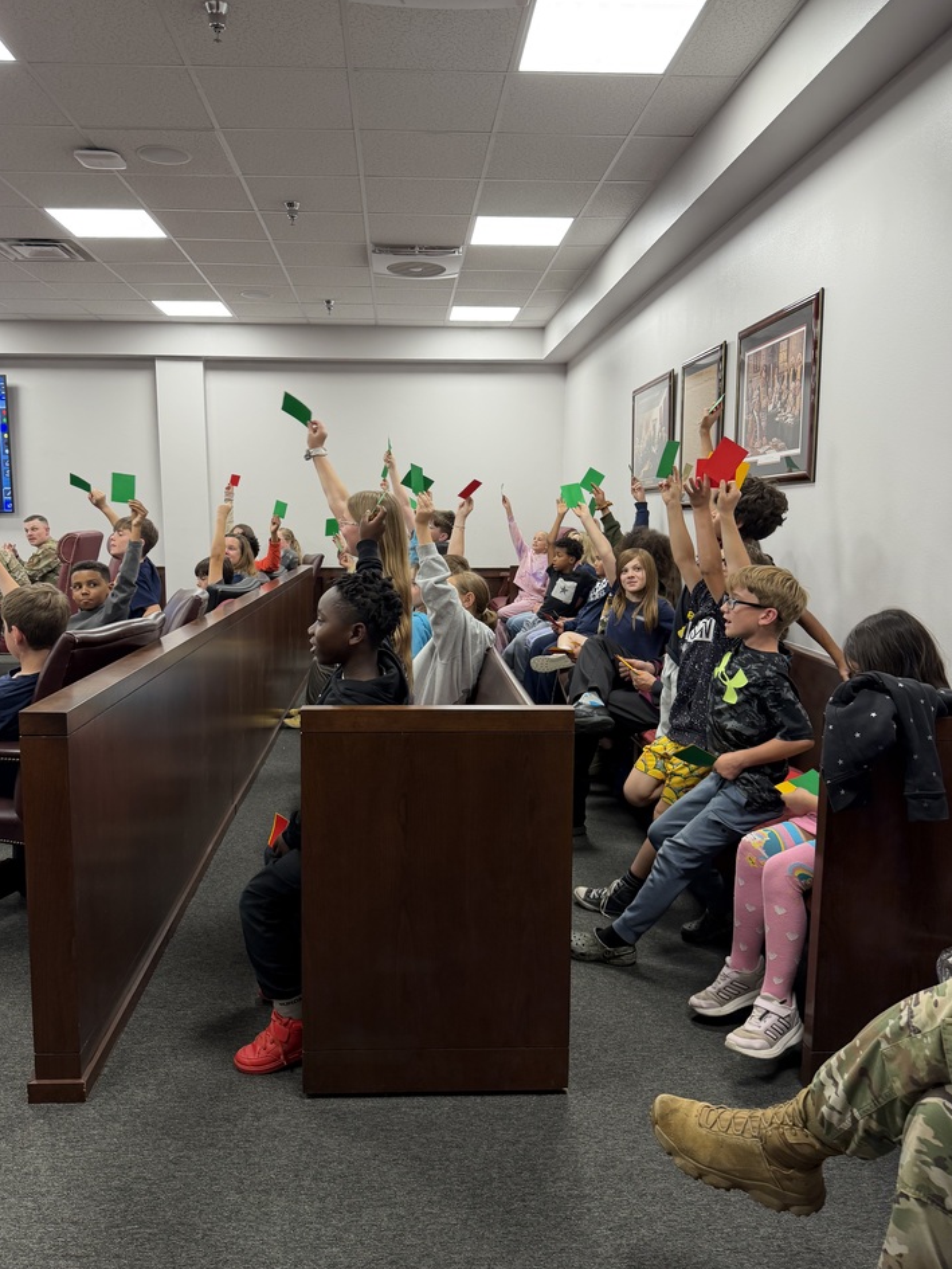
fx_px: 953
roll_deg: -0.5
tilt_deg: -6.9
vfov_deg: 67.3
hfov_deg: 53.0
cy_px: 642
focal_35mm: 26
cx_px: 448
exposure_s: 1/60
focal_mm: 6.76
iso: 125
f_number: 1.78
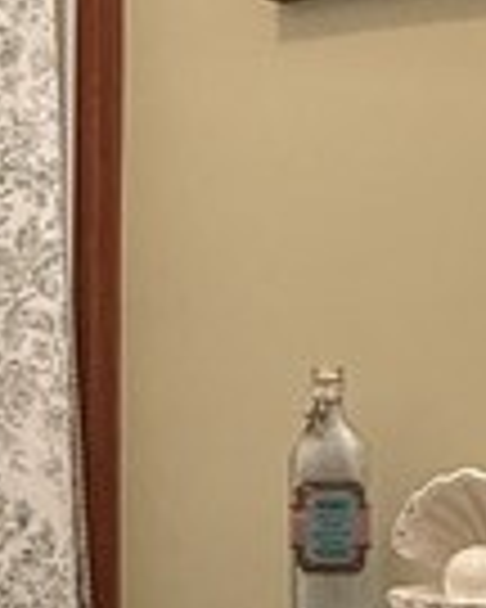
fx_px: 1870
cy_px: 356
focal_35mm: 104
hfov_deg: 14.7
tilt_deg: +1.8
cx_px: 108
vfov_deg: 18.4
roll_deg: +0.0
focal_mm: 2.22
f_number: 2.2
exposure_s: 1/60
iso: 200
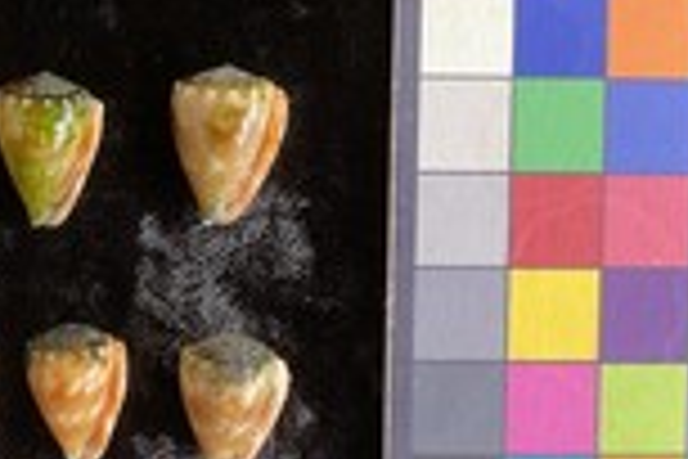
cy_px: 335
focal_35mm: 69
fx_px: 1319
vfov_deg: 19.6
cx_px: 49
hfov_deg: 28.0
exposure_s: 1/60
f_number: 1.8
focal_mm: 3
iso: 100
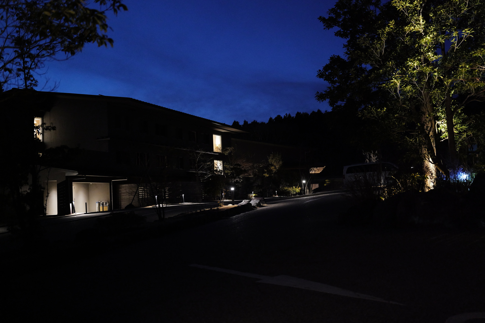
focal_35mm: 43
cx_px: 242
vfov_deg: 31.2
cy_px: 162
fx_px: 579
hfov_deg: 45.5
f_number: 2
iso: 6400
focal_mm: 43
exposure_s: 1/50
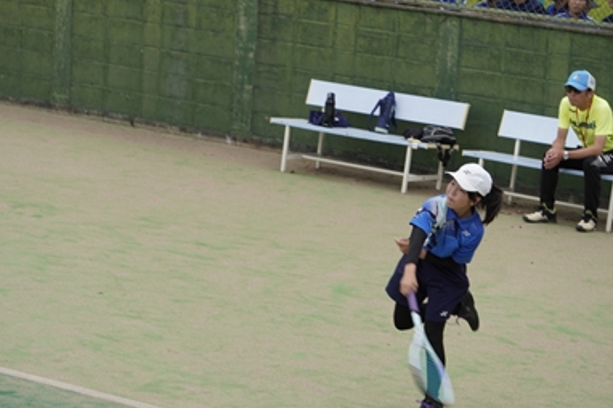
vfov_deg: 8.7
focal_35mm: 157
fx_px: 2671
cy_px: 196
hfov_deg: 13.1
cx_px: 297
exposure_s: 1/250
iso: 100
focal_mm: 100
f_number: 6.3
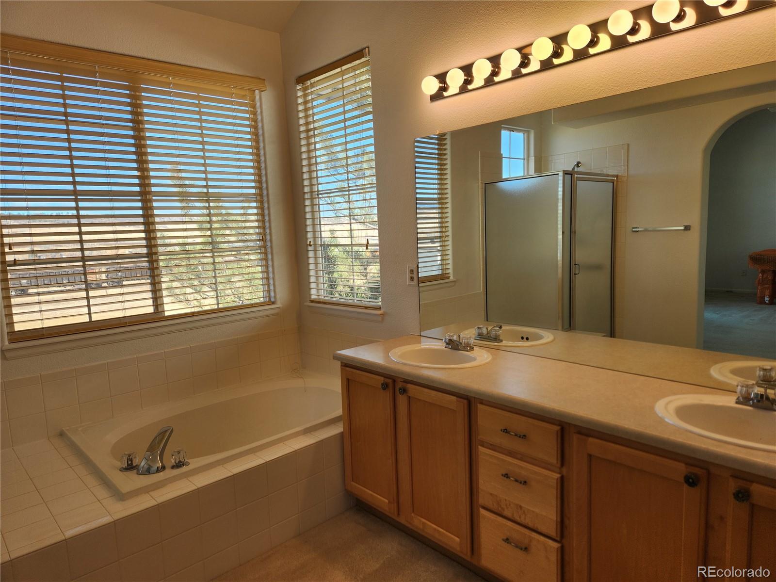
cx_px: 388
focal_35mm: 23
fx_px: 516
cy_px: 291
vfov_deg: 58.9
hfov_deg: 73.9
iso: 20
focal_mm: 5.4
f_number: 1.8
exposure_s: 1/243
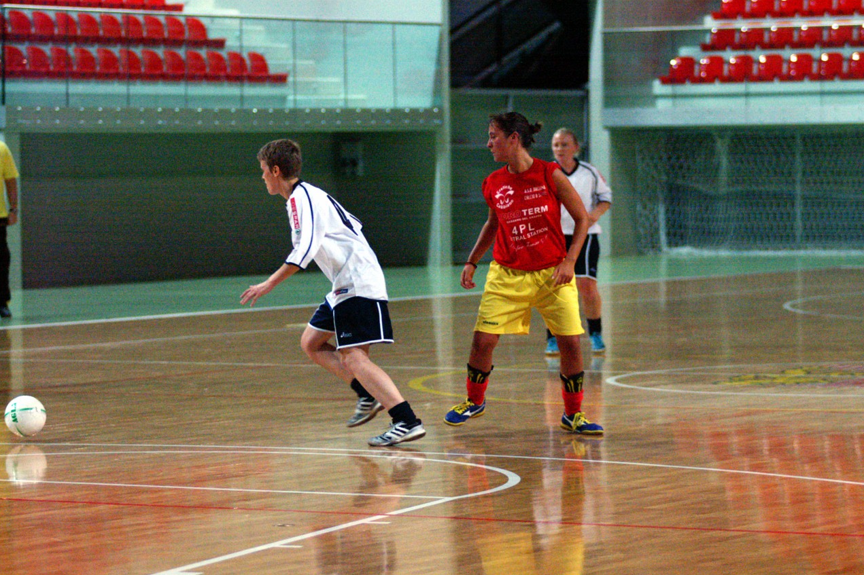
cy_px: 288
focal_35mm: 159
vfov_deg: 8.7
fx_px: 3803
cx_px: 434
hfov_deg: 13.0
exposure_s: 1/350
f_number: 2.8
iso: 3200
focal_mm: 105
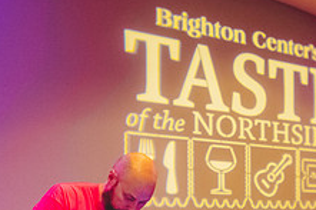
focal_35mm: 63
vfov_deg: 20.5
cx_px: 247
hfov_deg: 31.2
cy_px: 234
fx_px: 553
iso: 5600
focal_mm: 24
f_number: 3.5
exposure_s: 1/160
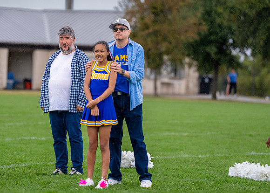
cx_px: 92
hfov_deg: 9.5
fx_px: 1622
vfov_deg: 6.8
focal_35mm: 212
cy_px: 81
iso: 500
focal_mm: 162
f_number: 2.8
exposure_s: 1/1600
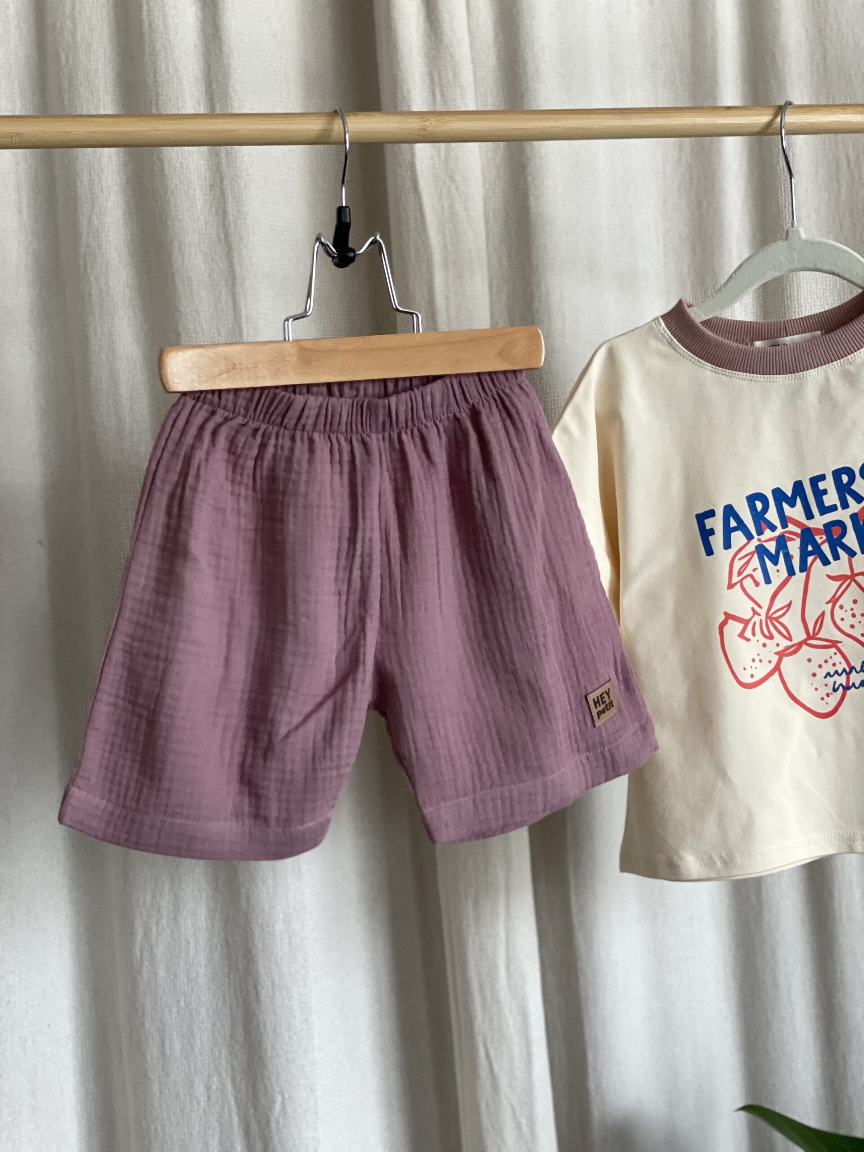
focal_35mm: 52
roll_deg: +3.9
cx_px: 432
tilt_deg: -2.9
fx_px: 1731
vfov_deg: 36.8
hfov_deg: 28.0
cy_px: 576
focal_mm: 6
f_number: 2
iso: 200
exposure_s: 1/122
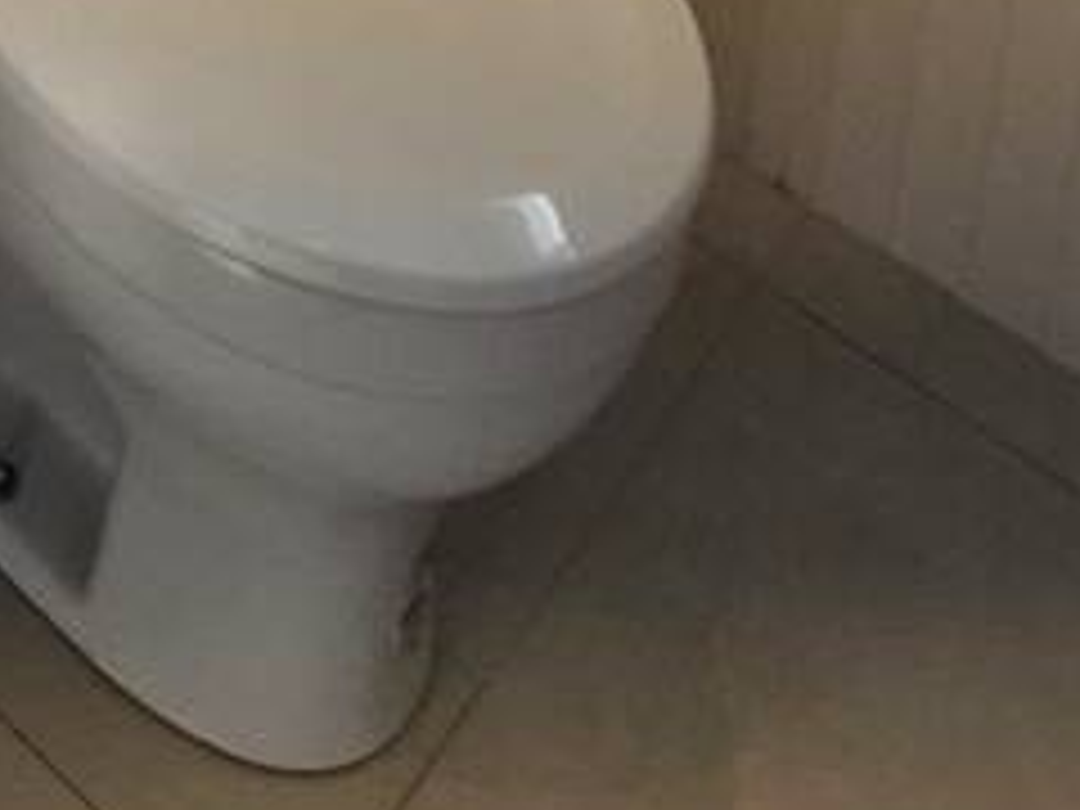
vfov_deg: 12.1
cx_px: -310
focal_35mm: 78
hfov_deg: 22.5
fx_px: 2434
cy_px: -1449
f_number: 2.2
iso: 50
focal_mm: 1.74
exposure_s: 1/401
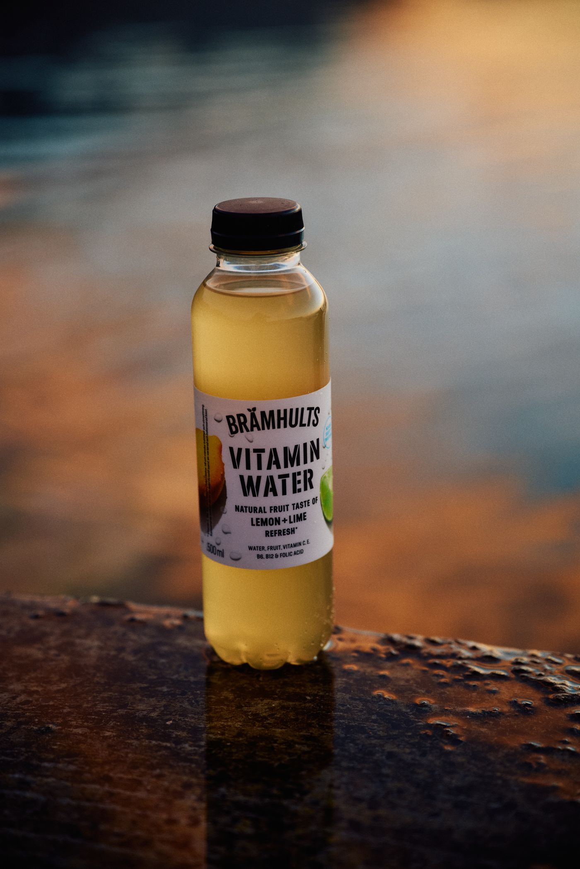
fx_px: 1692
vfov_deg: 28.8
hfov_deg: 19.5
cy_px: 434
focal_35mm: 70
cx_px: 290
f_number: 2.8
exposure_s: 1/200
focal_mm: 70
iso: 360
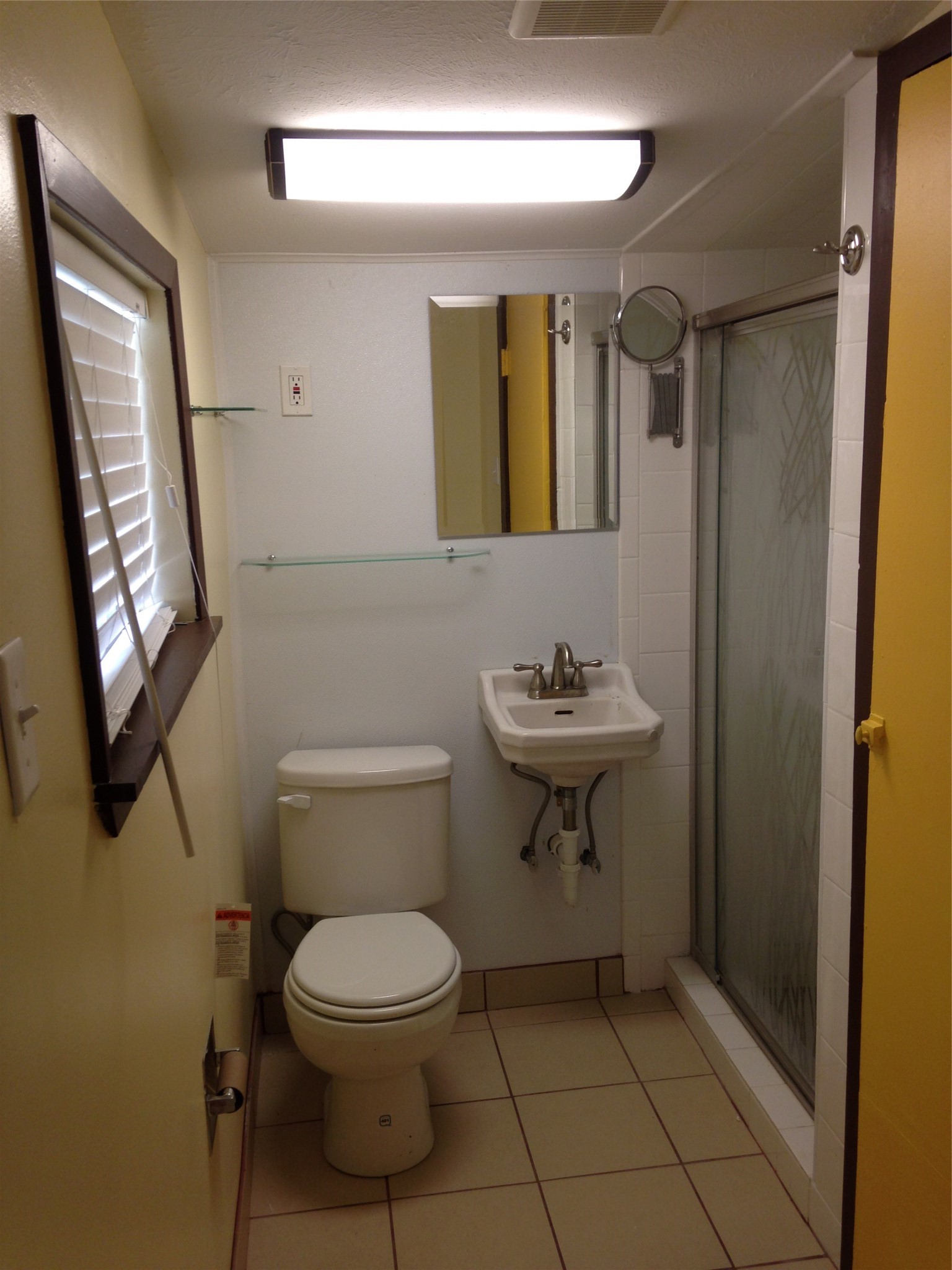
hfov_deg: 42.9
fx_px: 1210
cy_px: 635
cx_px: 476
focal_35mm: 33
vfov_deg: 55.4
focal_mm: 4.12
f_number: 2.4
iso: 50
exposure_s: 1/24
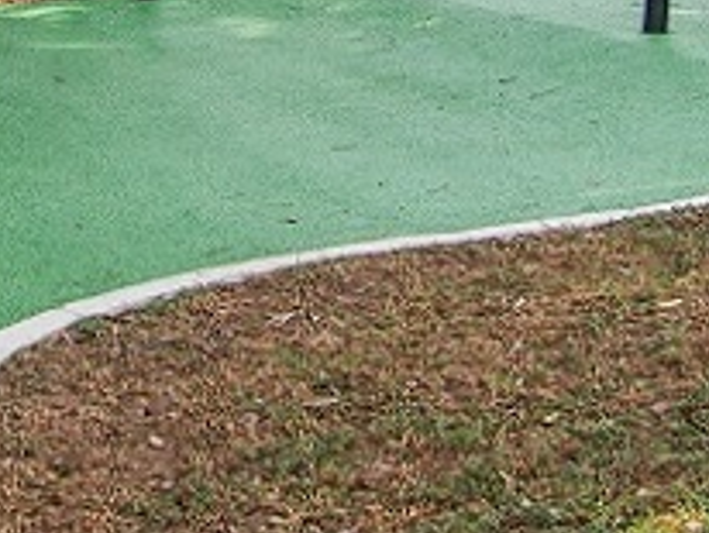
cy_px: -389
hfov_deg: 18.1
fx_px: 2153
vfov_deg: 13.0
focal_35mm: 105
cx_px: -36
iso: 200
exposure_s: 1/80
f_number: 4
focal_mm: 14
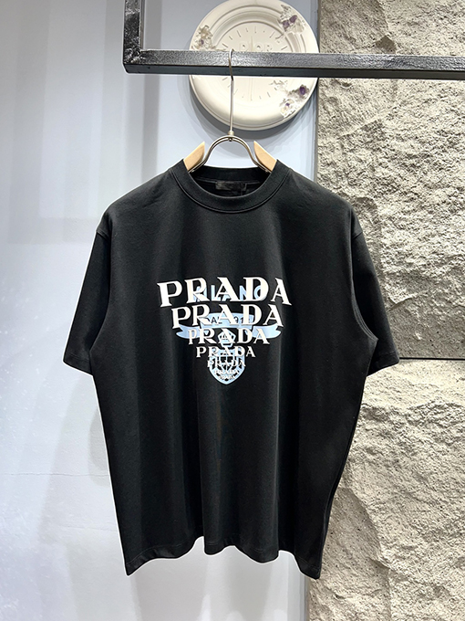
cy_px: 310
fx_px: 466
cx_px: 232
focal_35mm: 26
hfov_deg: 53.1
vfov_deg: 67.3
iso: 100
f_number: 1.5
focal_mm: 5.7
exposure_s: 1/991
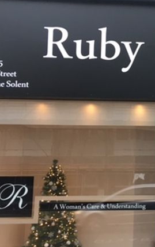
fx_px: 412
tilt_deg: +6.6
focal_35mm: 61
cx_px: 213
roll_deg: -1.1
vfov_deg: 33.5
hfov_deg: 19.3
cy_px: 134
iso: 100
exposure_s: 1/33
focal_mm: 4.15
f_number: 2.2
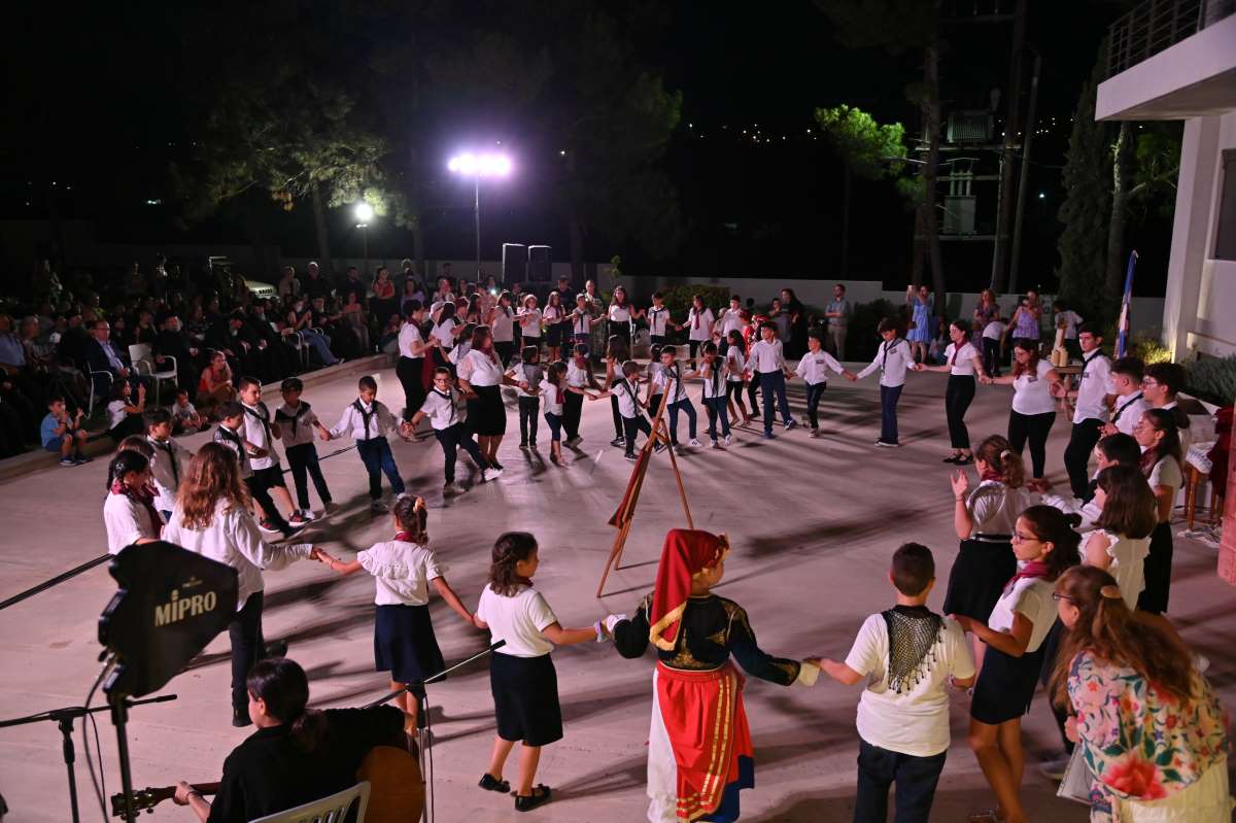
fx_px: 1030
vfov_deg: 43.6
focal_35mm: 30
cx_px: 618
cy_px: 412
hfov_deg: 62.0
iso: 2000
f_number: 4
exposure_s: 1/80
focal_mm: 30
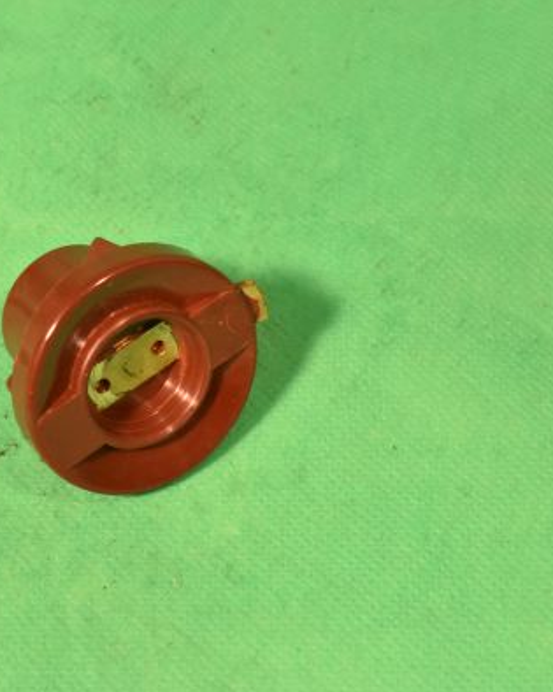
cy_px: 350
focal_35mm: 90
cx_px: 137
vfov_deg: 21.3
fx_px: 1842
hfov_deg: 17.0
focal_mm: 42
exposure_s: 1/60
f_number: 16
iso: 1250
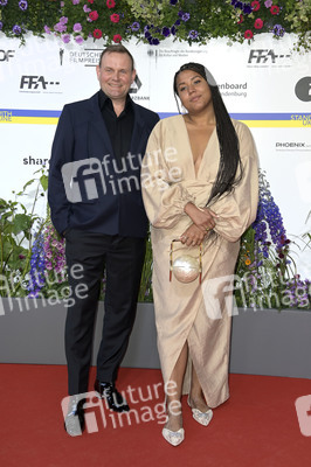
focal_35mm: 58
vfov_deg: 34.5
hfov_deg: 23.3
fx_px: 753
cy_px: 234
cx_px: 156
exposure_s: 1/250
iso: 640
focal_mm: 58
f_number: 6.3
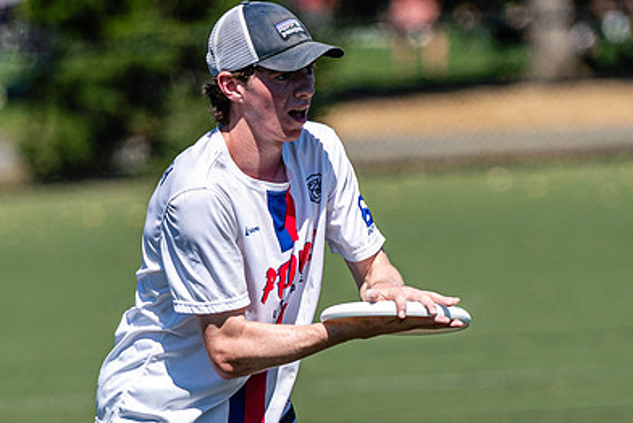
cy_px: 312
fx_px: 13373
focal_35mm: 760
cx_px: 331
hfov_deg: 2.7
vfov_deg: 1.8
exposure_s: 1/2000
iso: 100
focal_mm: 200
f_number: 3.2
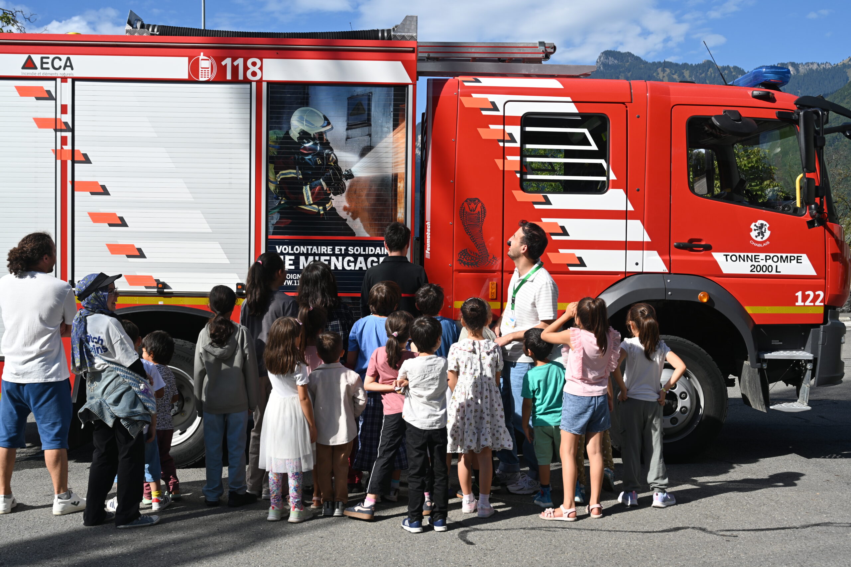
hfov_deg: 44.5
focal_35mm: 44
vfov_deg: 30.5
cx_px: 426
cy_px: 284
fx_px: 1040
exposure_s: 1/400
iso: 100
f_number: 7.1
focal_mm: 44
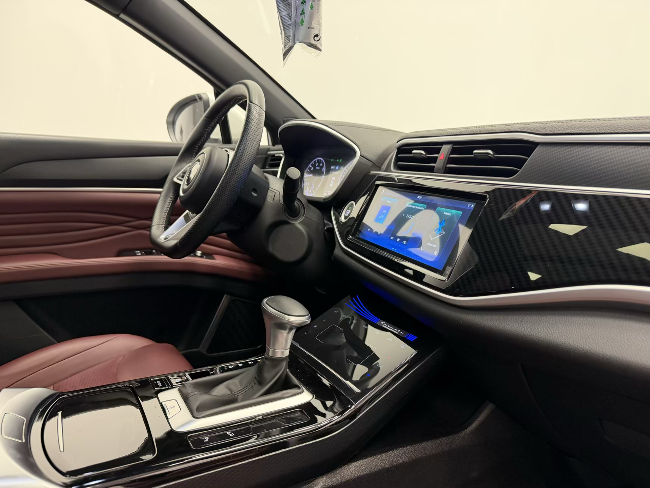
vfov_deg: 56.8
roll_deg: -0.2
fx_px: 451
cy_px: 244
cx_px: 325
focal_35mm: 24
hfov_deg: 71.6
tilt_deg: -12.4
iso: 250
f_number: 1.78
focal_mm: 6.76
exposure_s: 1/50
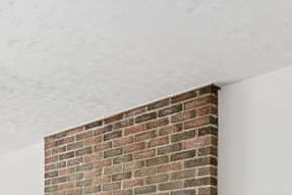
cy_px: 265
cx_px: 78
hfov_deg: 36.8
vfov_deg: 22.3
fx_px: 430
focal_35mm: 53
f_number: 11
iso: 50
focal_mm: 14
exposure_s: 1/2
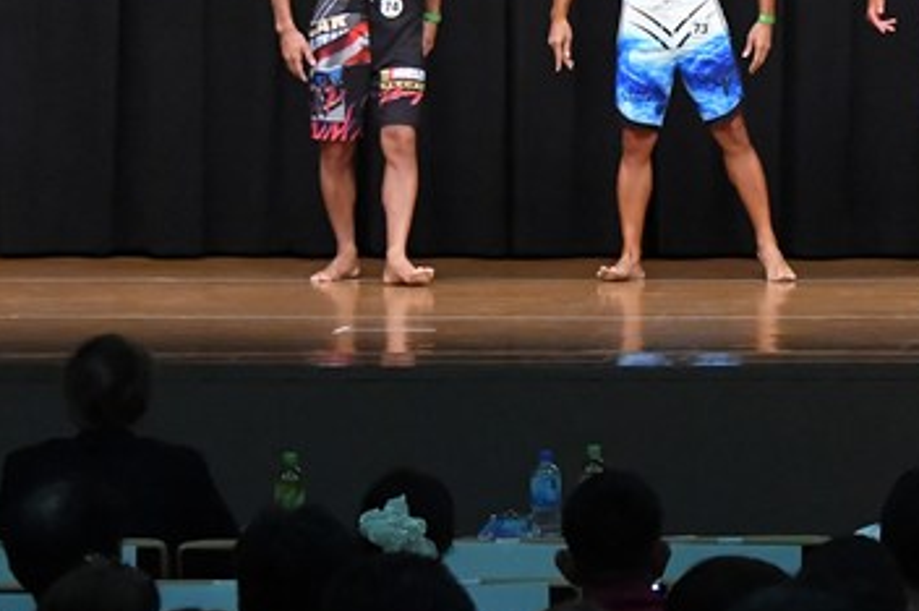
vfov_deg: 5.8
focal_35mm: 238
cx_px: 946
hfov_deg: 8.6
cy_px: 70
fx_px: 6070
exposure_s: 1/400
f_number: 5.6
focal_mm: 72
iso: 8000
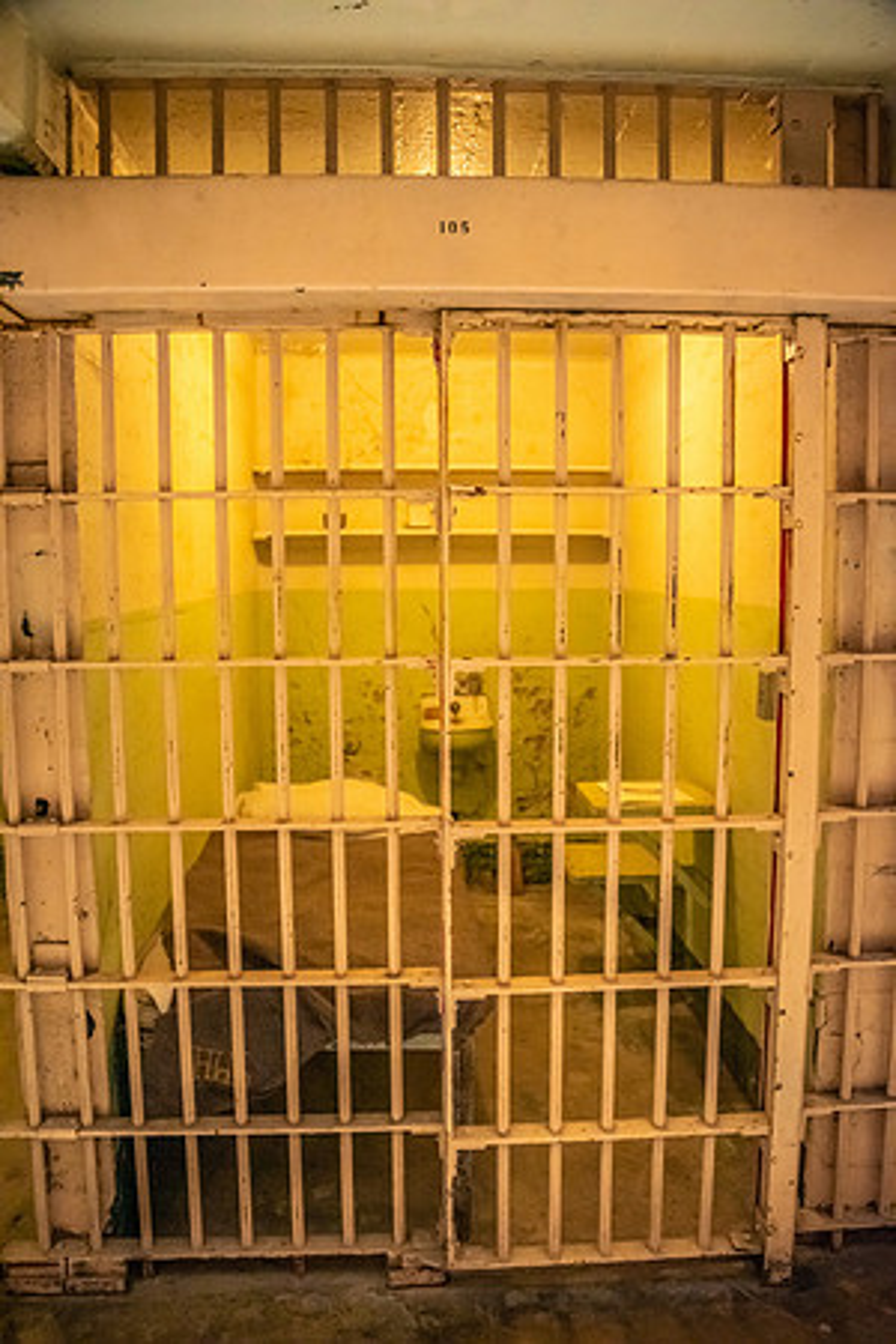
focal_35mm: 28
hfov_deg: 46.4
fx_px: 1045
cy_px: 672
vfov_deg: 65.5
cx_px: 448
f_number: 3.5
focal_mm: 28
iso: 4000
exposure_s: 1/250
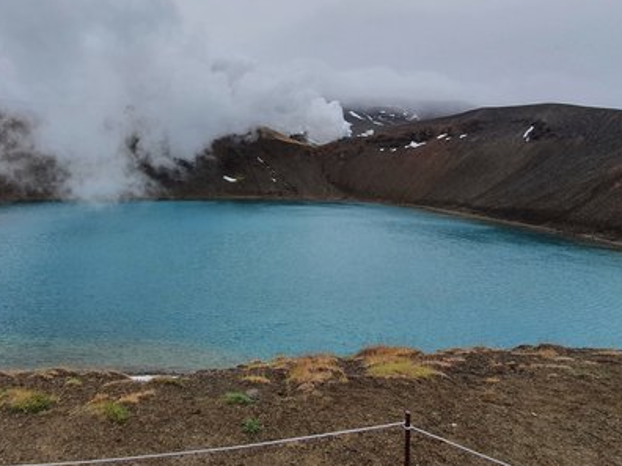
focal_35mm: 21
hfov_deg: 76.6
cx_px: 209
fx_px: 377
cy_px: 157
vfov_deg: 62.0
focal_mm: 1.8
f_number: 2.2
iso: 50
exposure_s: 1/301
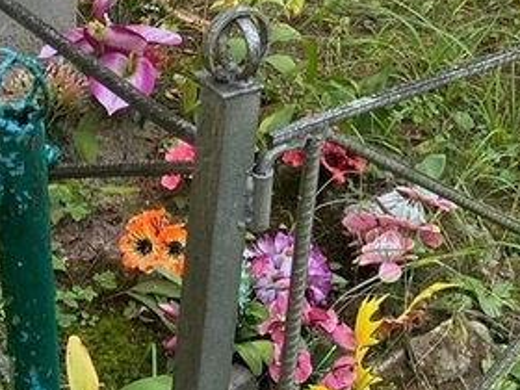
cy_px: -132
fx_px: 1427
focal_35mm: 95
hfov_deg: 20.7
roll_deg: +4.3
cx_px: 264
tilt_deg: -21.7
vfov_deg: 14.8
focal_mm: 4.25
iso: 64
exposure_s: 1/121
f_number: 1.8
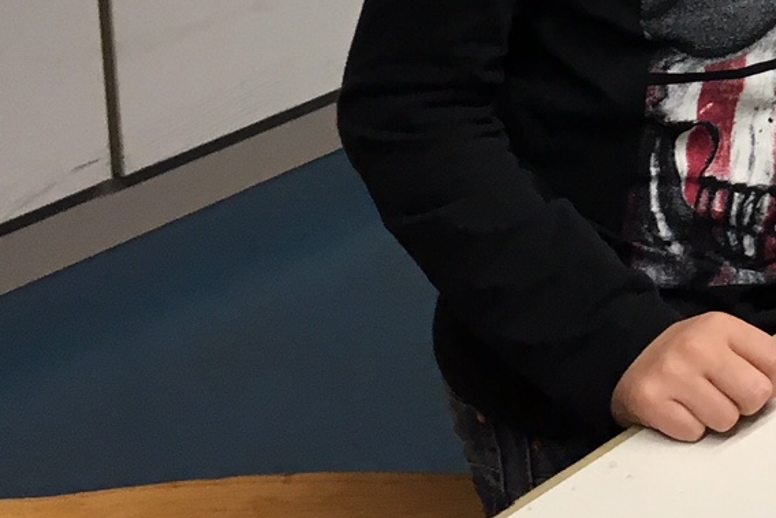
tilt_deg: -21.7
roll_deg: -5.7
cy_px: -178
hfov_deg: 17.2
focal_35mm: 107
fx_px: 2307
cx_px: 1171
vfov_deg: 12.4
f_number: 2.2
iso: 32
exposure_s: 1/33
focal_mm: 4.15
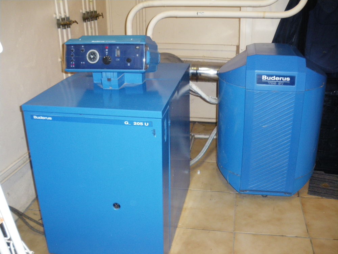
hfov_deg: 51.4
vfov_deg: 39.7
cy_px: 127
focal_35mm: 36
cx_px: 169
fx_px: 352
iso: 400
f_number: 3.5
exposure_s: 1/50
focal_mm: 6.3
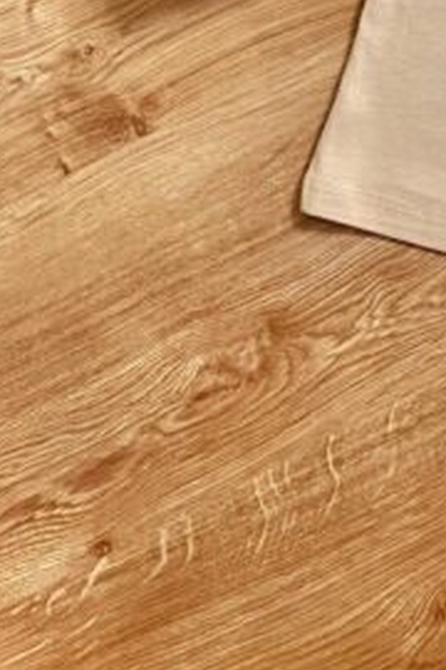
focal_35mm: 80
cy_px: -65
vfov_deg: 23.8
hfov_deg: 15.3
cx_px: 728
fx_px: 1487
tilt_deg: -81.7
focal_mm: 5.1
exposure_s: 1/61
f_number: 1.6
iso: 125
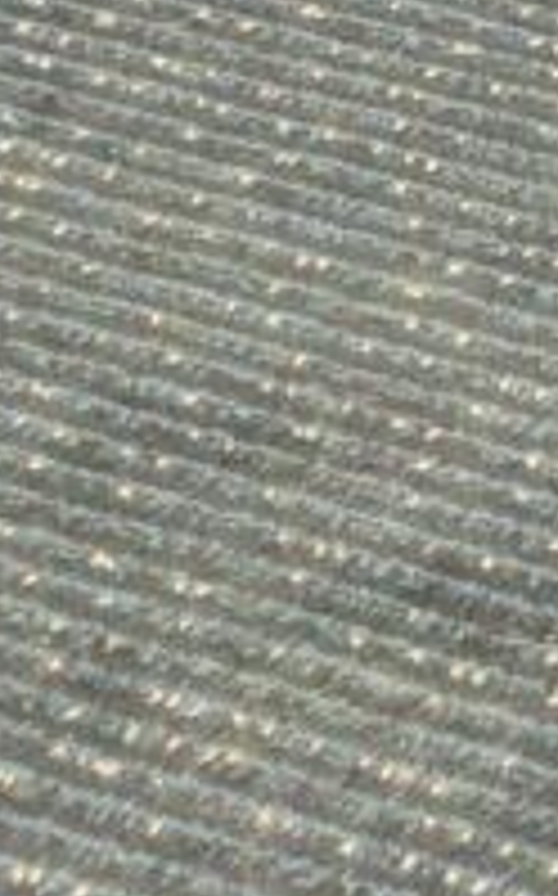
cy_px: -601
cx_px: 2106
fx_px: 3194
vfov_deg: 14.4
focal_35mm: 131
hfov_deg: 7.5
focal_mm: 6.81
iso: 778
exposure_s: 1/76.4
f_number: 1.85
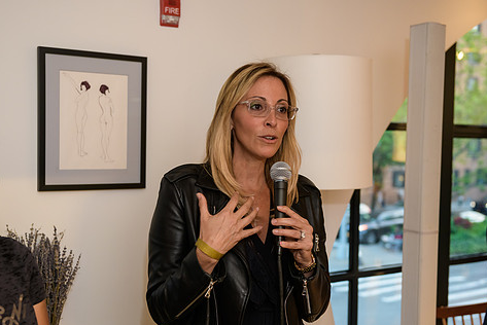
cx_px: 238
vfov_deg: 27.5
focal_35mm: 49
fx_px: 663
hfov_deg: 40.3
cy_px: 183
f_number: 3.2
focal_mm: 40
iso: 800
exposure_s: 1/125
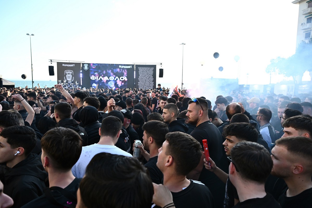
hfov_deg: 73.7
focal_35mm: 24
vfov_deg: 53.1
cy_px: 104
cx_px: 156
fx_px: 208
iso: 1000
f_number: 5
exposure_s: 1/1600
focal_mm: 24
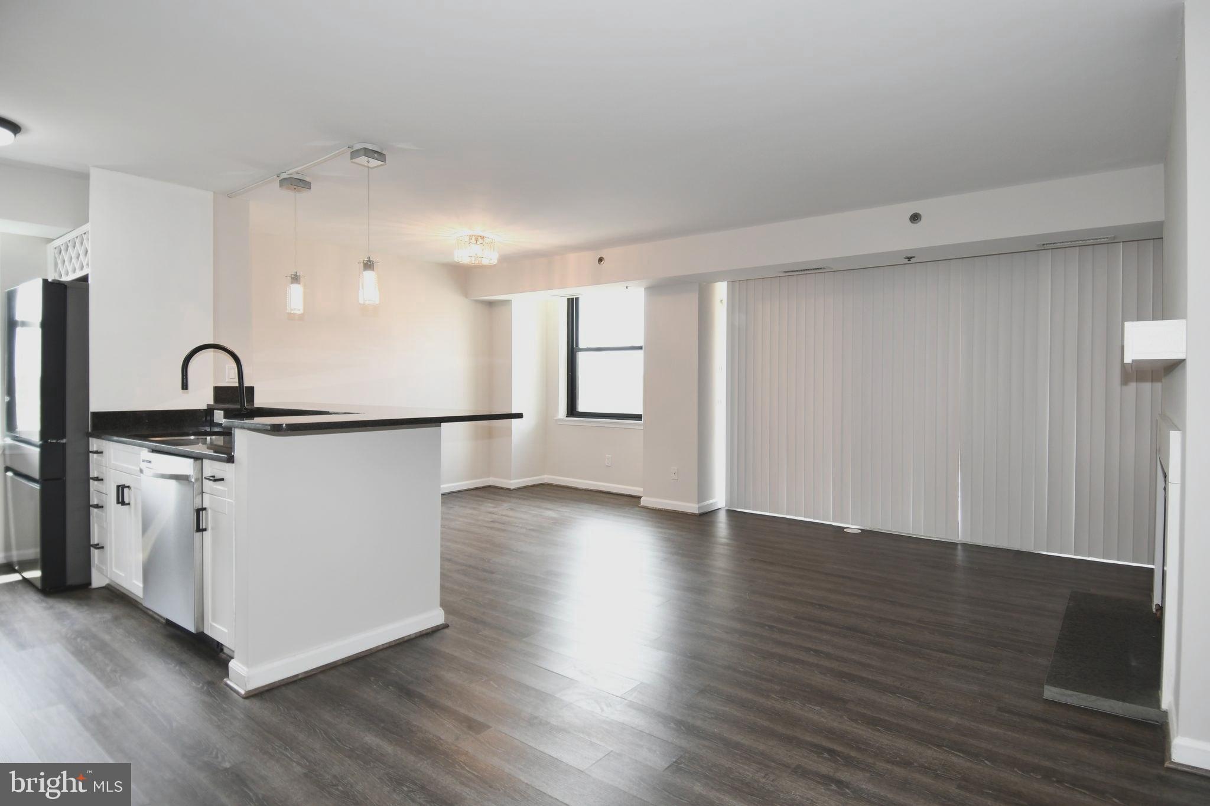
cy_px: 403
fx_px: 605
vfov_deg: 67.4
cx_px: 605
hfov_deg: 90.0
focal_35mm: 18
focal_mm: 12
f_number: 4
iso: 220
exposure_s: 1/60
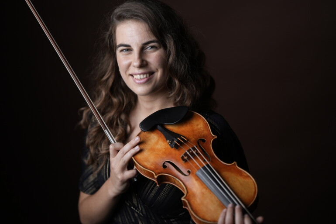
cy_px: 112
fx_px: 793
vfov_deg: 16.1
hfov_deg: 23.9
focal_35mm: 85
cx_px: 168
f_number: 1.4
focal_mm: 85
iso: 200
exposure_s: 1/2500
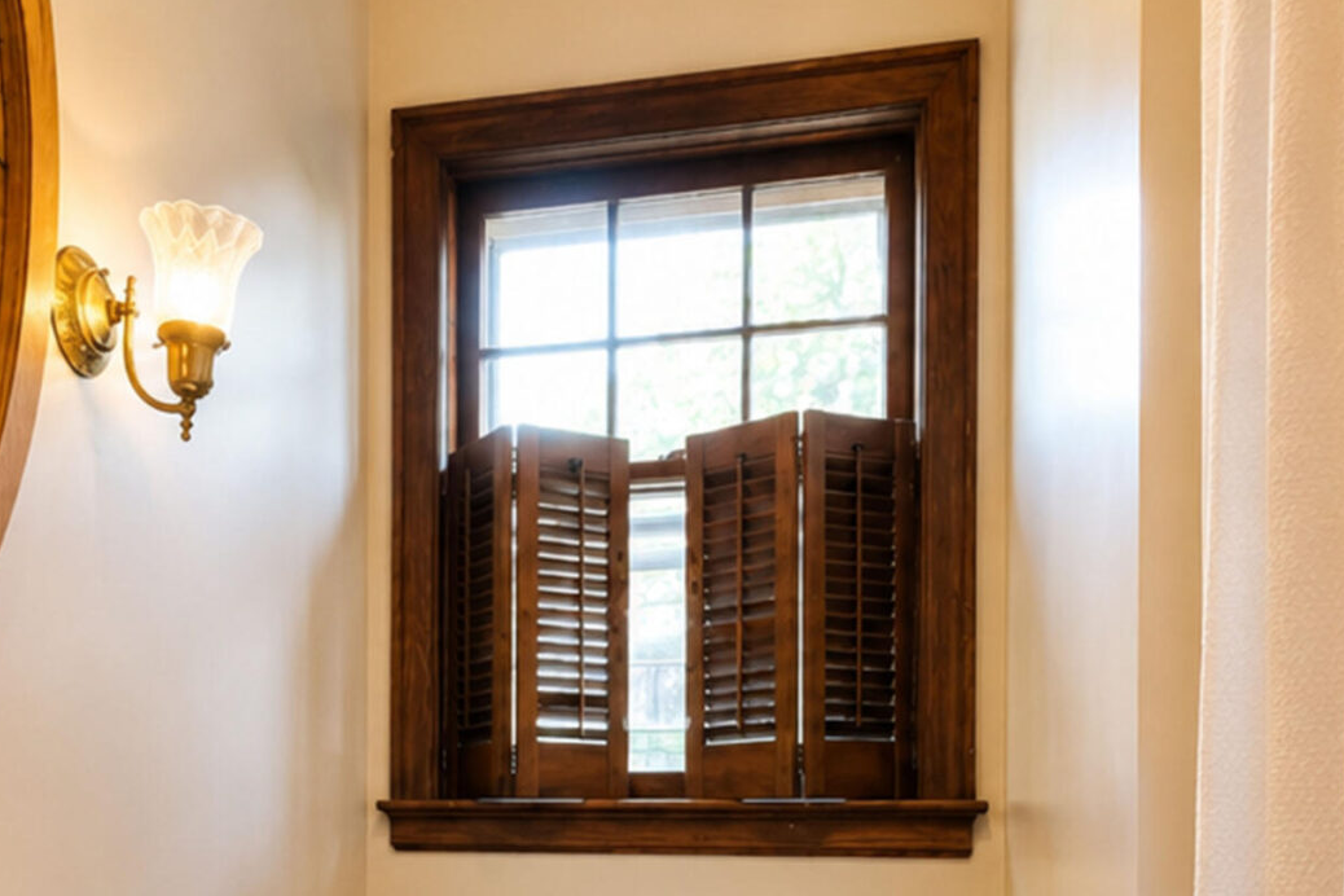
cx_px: 426
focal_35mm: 37
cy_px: 853
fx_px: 1381
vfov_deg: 33.5
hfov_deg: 50.7
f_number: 5
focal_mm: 10
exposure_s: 1/25
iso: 2000
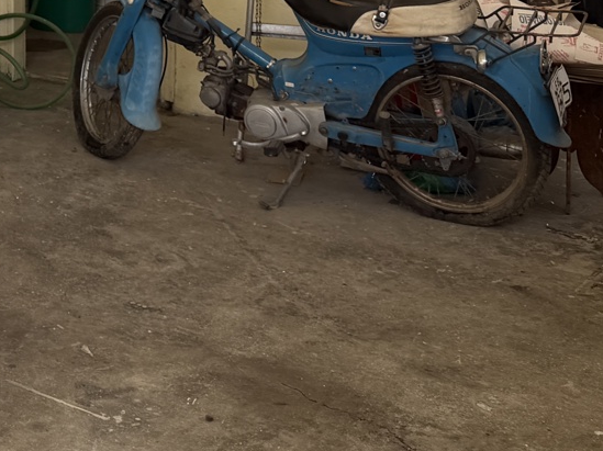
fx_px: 1462
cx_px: -104
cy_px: -261
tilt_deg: -3.0
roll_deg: -0.7
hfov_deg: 21.7
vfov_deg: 15.9
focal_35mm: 84
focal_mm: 6.76
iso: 80
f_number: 1.78
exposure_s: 1/412
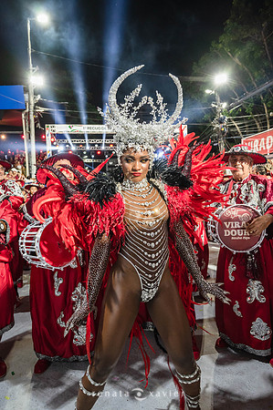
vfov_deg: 79.9
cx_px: 136
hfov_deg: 58.2
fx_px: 245
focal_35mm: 22
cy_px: 205
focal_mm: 21.5
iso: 4000
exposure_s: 1/250
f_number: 4
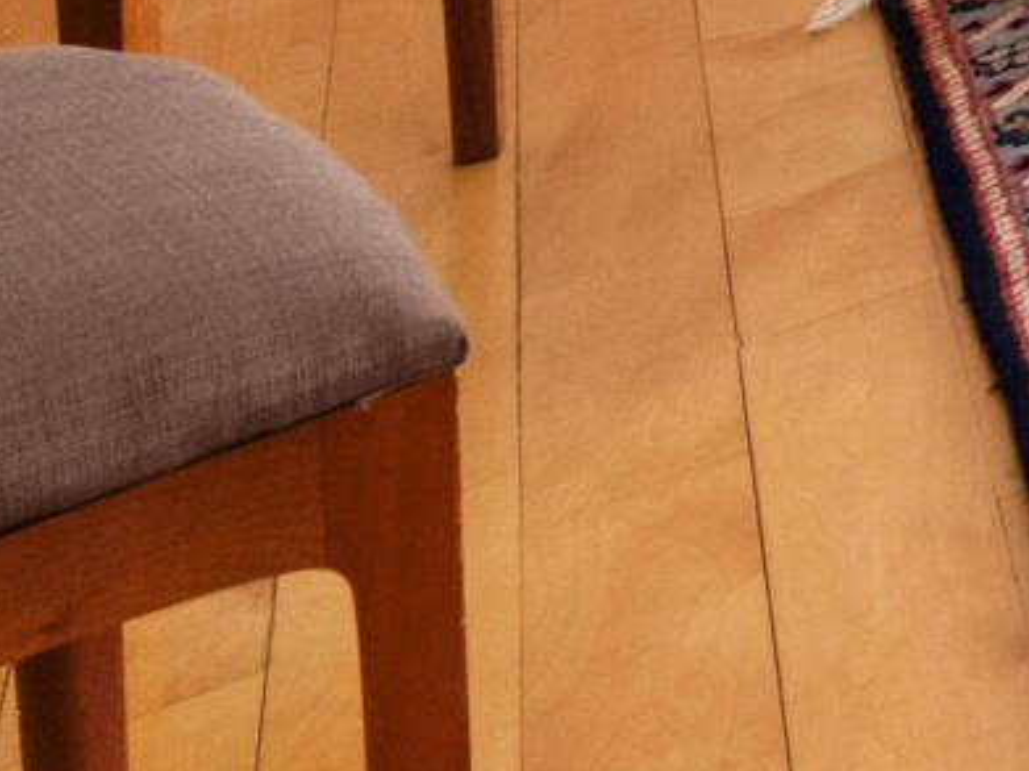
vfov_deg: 10.4
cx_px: 3674
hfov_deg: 9.3
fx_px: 2853
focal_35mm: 96
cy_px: -1600
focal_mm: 8.7
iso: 500
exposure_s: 1/6
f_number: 8
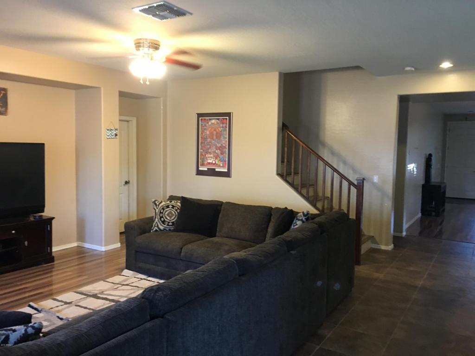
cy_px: 178
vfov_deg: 48.2
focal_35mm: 29
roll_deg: -0.9
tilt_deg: -1.9
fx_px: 398
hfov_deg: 61.7
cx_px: 238
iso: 200
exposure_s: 1/24
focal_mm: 4.15
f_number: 2.2
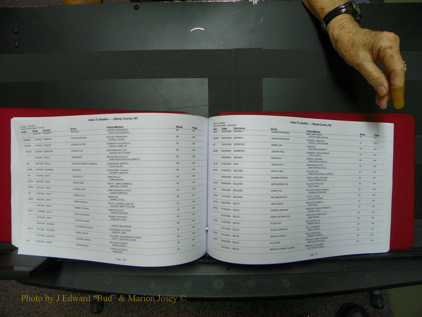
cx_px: 211
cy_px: 158
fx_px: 317
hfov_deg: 67.3
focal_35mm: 26
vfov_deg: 53.1
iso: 100
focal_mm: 4.6
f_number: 2.8
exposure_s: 1/30
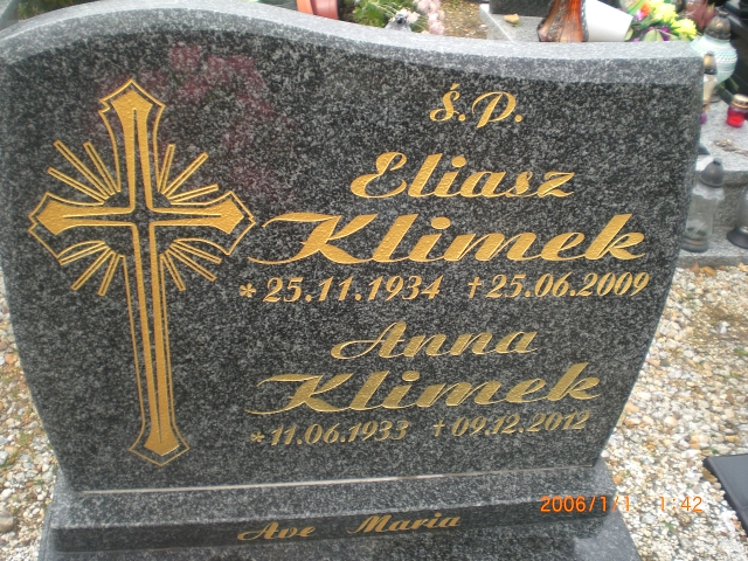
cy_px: 280
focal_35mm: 38
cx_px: 374
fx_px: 821
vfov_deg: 37.7
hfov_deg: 49.0
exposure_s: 1/60
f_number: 3.1
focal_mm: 6.3
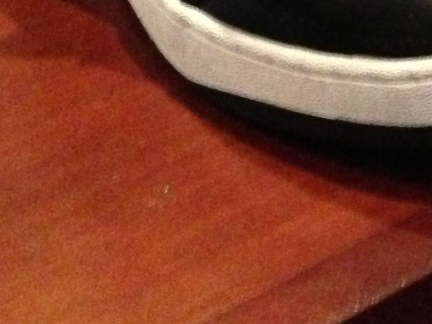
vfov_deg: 10.4
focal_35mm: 133
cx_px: 685
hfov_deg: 13.8
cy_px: -294
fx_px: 1659
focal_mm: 4.13
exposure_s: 1/15
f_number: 2.4
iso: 800
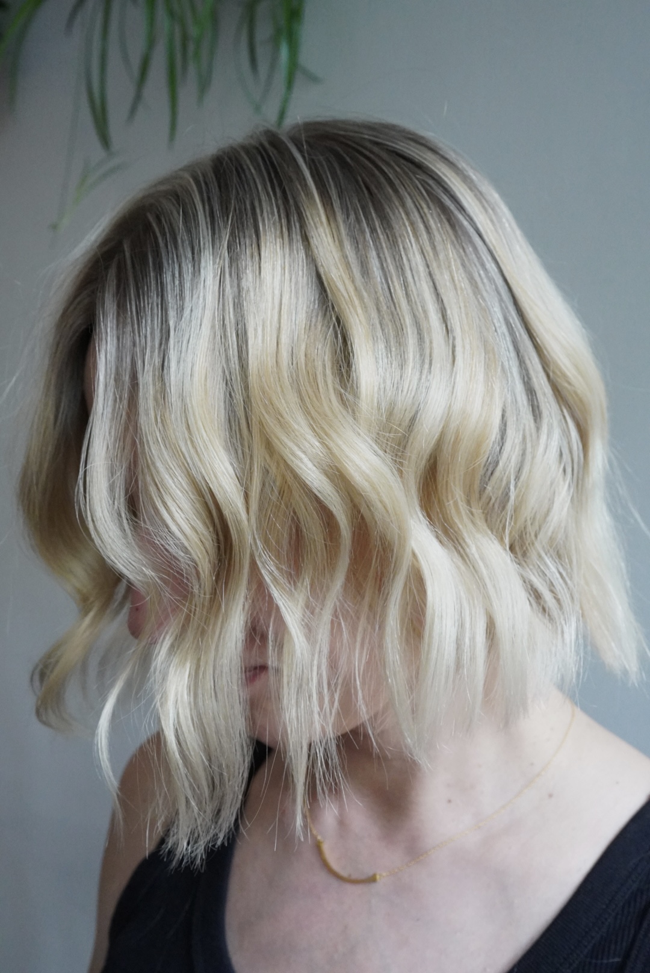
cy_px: 486
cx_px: 325
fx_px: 973
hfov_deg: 36.9
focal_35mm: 36
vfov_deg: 53.1
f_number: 8
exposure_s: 1/160
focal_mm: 24
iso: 5000
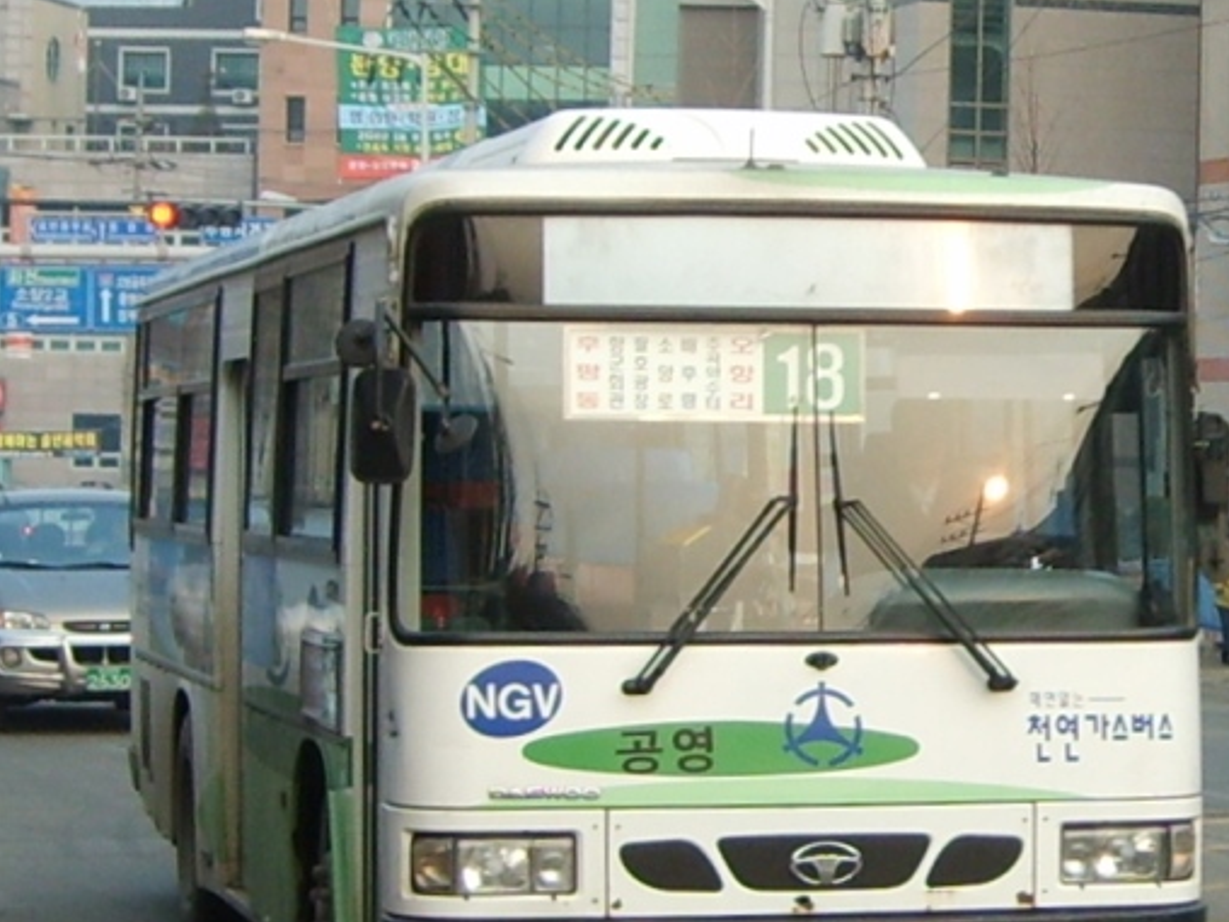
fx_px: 1811
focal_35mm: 51
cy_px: 512
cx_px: 852
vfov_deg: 28.5
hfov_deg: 37.0
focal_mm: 5.8
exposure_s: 1/180
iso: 50
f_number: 2.8
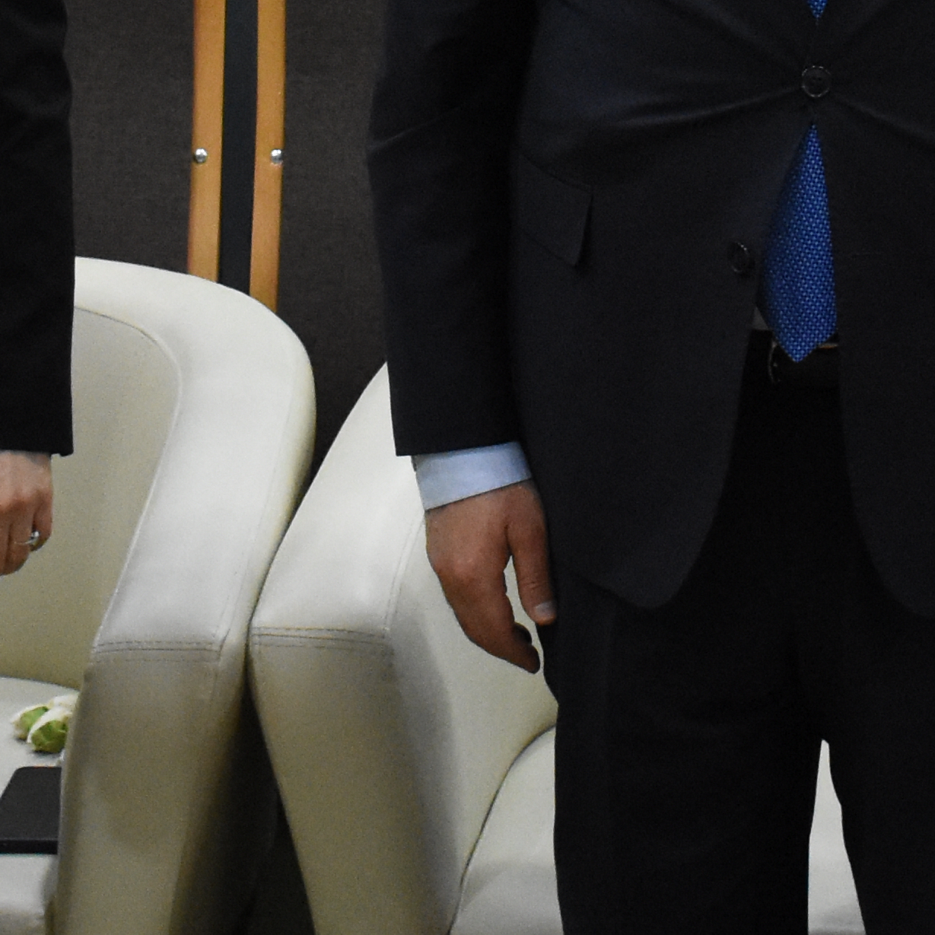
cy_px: -277
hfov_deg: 15.5
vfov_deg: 14.9
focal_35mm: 112
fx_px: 3423
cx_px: 559
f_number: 3.5
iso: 3200
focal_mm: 18
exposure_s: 1/80
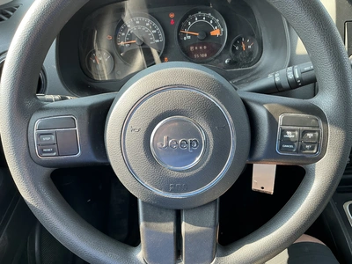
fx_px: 285
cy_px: 132
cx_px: 176
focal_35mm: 28
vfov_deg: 49.7
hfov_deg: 63.4
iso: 50
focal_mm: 3
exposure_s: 1/122
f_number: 1.8
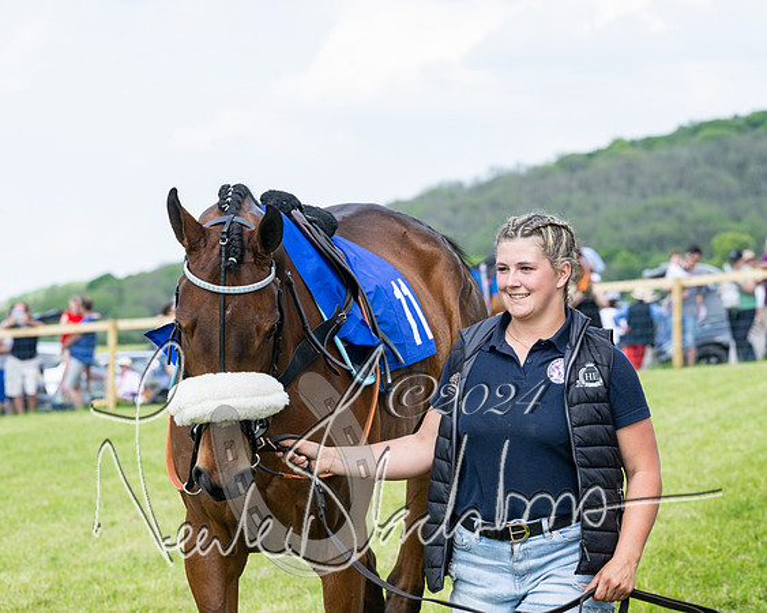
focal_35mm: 152
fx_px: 3452
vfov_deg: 10.1
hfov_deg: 12.7
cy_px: 306
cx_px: 384
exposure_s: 1/500
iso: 400
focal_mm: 135
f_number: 8
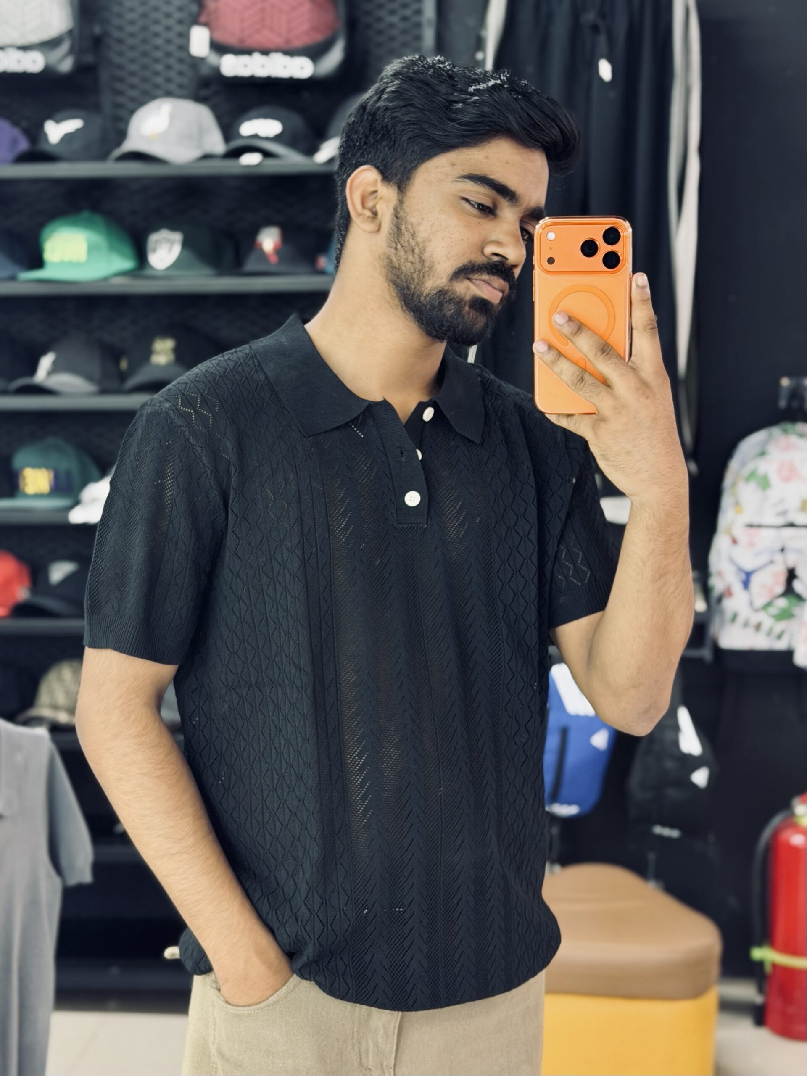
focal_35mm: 48
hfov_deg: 30.3
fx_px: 1492
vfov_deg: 39.7
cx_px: 404
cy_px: 538
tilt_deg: -7.6
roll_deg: -1.6
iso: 100
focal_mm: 6.76
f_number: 1.78
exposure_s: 1/50
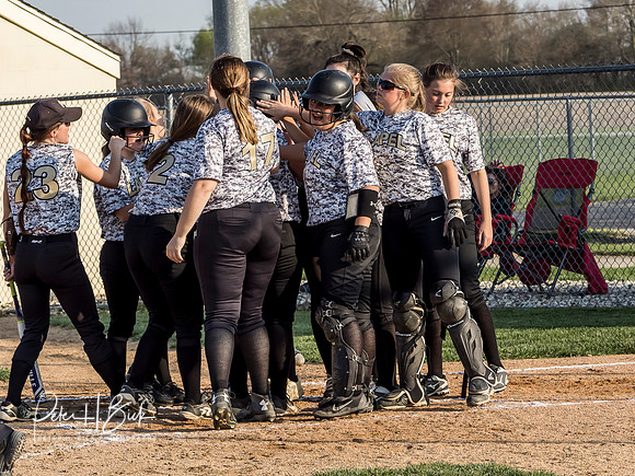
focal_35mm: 224
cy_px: 209
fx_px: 4102
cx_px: 276
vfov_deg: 6.6
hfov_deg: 8.9
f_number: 6.3
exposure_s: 1/1000
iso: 400
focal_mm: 88
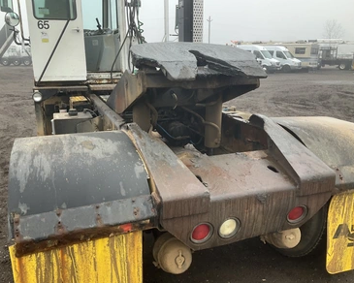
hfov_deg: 57.1
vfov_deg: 47.1
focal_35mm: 31
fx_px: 325
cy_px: 143
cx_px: 167
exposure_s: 1/122
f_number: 1.8
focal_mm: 3
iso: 20
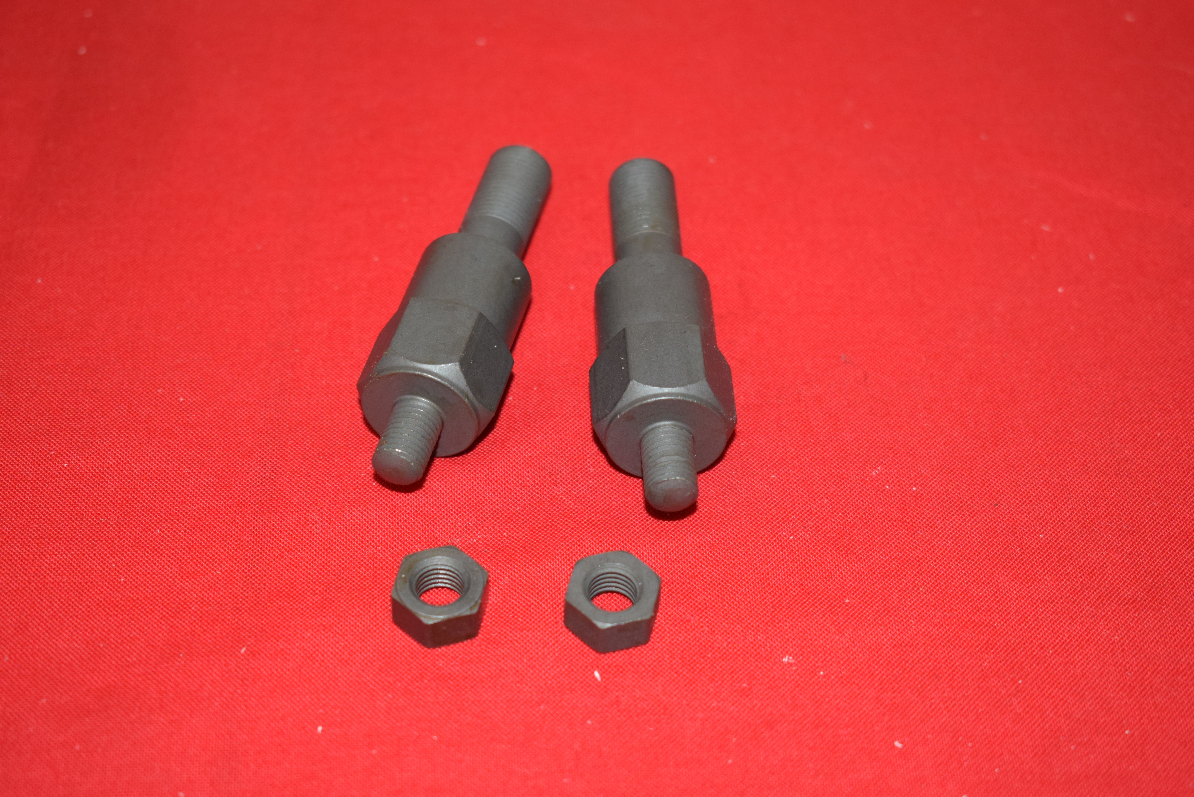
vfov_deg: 19.7
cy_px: 398
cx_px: 597
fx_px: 2289
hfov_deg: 29.2
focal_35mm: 69
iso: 1250
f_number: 5.3
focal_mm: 46
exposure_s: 1/200
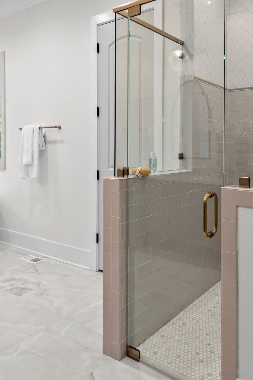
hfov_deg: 43.8
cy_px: 150
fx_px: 306
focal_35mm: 29
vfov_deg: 63.0
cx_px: 184
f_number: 6.3
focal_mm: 15
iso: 400
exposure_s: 1/10
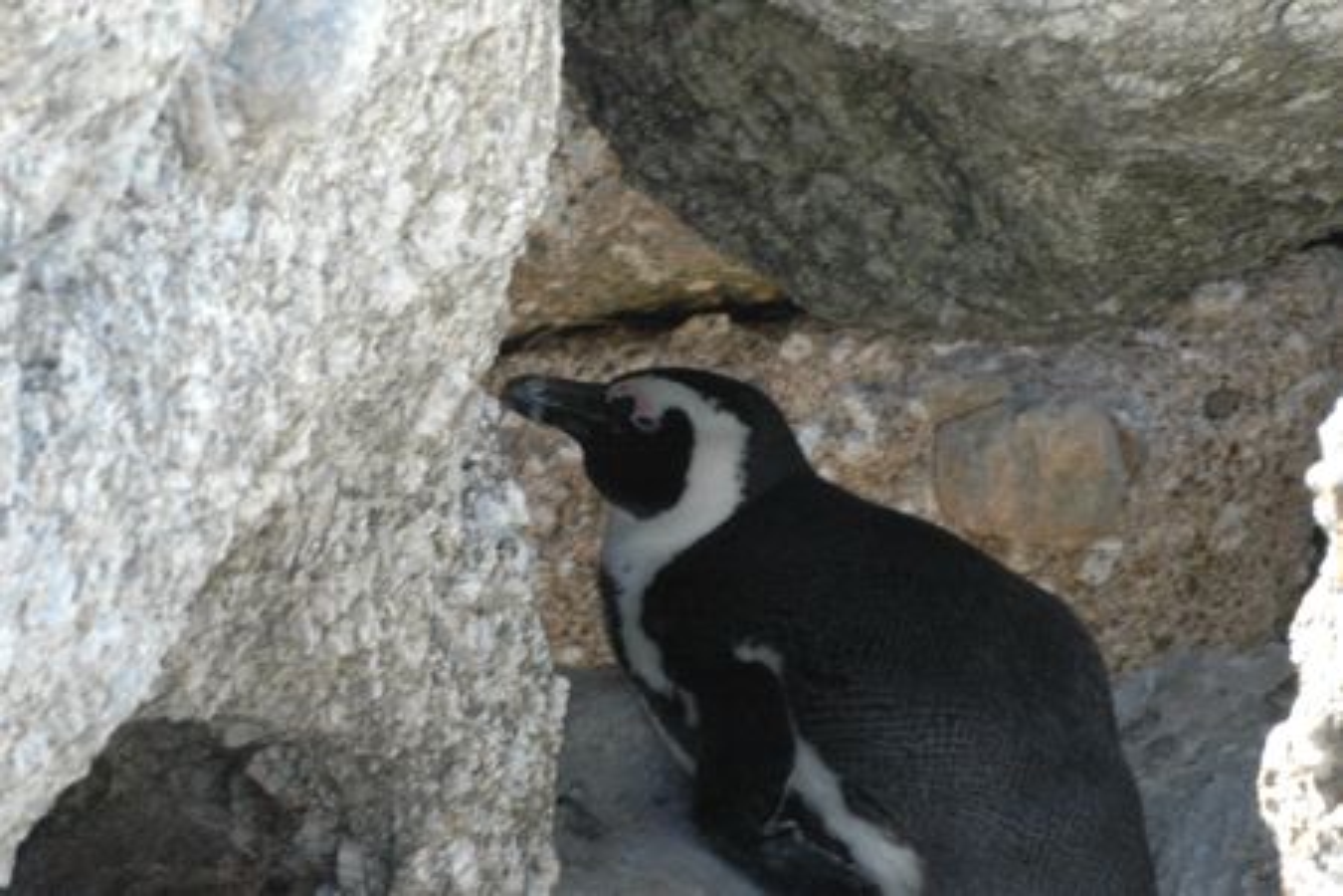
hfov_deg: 9.8
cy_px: 448
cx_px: 672
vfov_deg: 6.5
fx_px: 7834
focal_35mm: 210
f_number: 36
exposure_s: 1/6
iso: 1600
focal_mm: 140
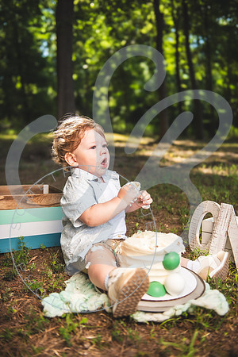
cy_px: 178
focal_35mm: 38
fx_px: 377
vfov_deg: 50.7
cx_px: 119
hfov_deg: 35.1
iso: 100
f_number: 2.8
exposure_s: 1/800
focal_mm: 38
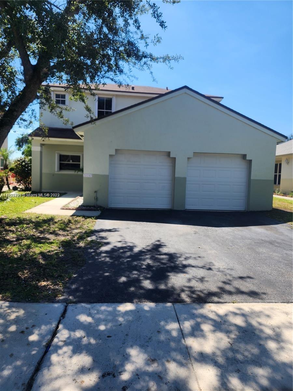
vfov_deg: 73.9
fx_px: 260
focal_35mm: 23
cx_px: 146
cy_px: 196
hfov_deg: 58.9
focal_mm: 6.4
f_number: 1.8
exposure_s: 1/617
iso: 12
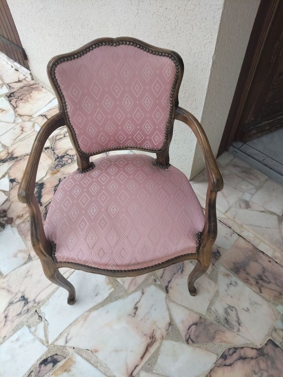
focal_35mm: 25
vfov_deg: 69.4
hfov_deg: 54.9
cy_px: 188
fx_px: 272
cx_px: 142
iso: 50
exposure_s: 1/185
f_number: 1.8
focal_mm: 4.15
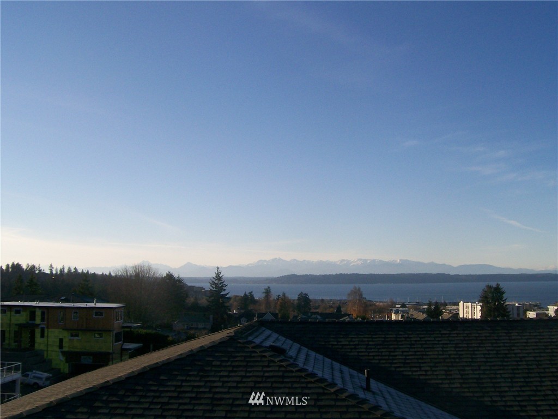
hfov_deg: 51.4
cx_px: 279
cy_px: 210
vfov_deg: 39.7
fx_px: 580
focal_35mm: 36
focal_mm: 6
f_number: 4.8
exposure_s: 1/701
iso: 80
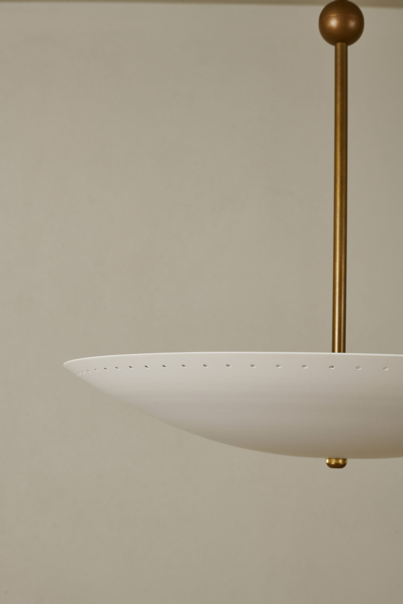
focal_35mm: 58
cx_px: 202
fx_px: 974
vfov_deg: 34.5
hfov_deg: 23.4
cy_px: 302
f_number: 11
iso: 200
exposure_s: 1/100
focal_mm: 58
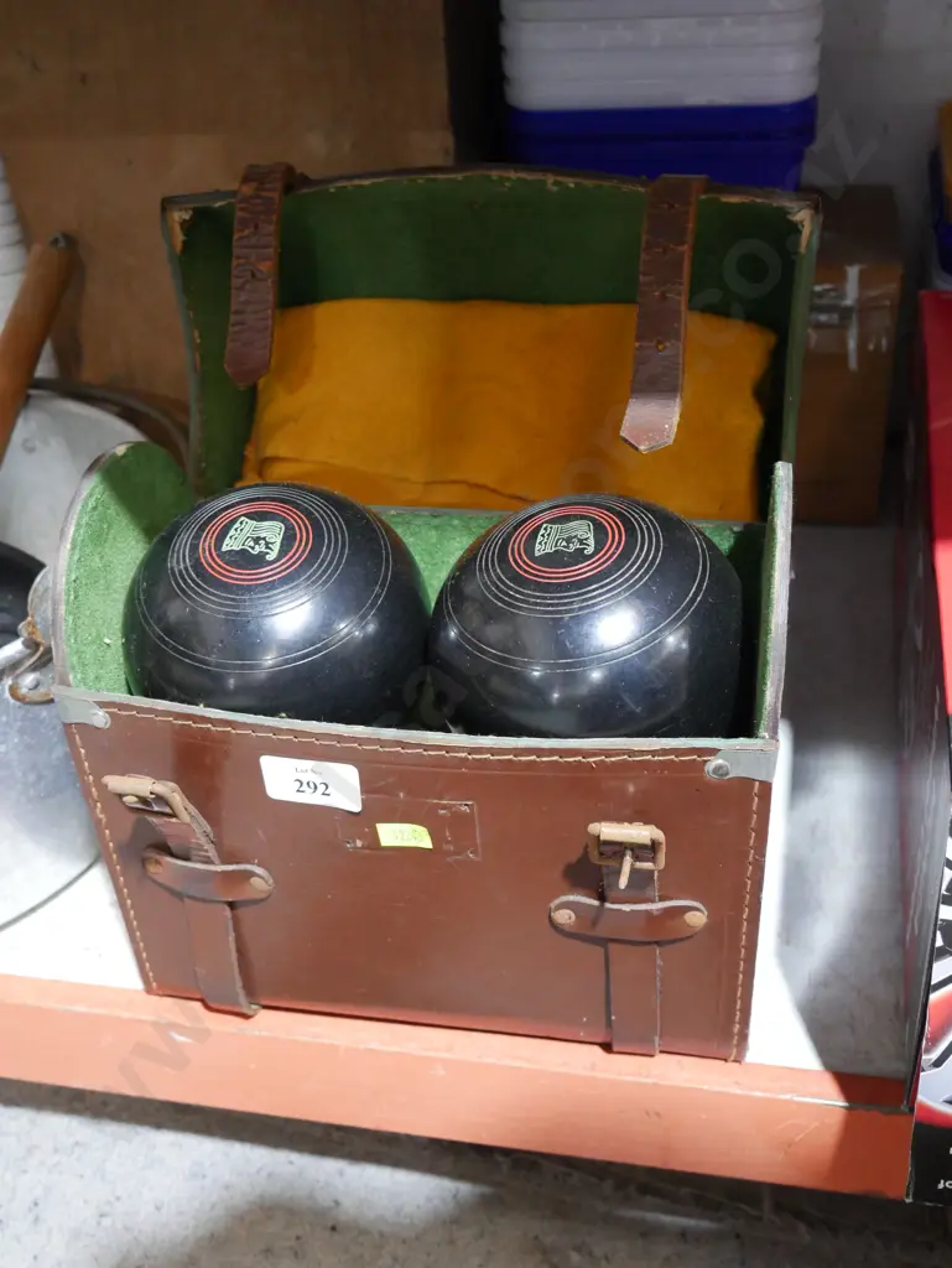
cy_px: 634
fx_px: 1392
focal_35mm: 38
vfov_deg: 49.0
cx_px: 476
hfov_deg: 37.8
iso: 2000
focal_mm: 19
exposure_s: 1/60
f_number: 4.1
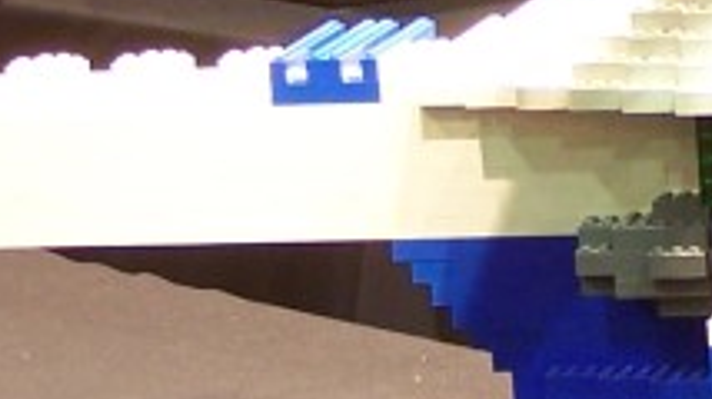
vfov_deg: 3.5
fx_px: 6603
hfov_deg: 6.1
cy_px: -53
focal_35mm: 350
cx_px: 838
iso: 80
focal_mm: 11.1
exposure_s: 1/2
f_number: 3.2
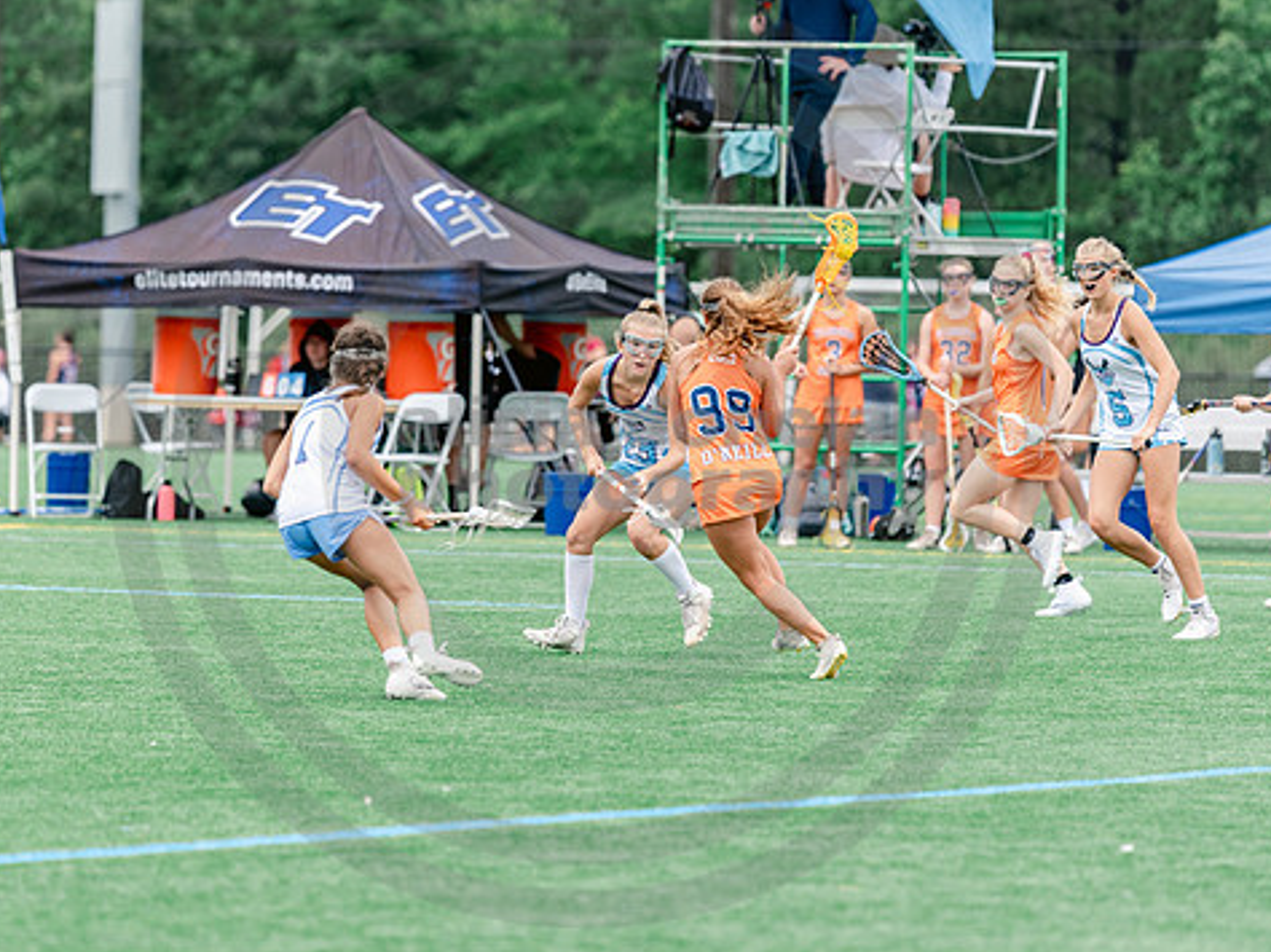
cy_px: 340
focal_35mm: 337
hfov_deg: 5.9
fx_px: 12367
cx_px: 604
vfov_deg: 4.4
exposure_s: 1/640
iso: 250
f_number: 3
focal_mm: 200
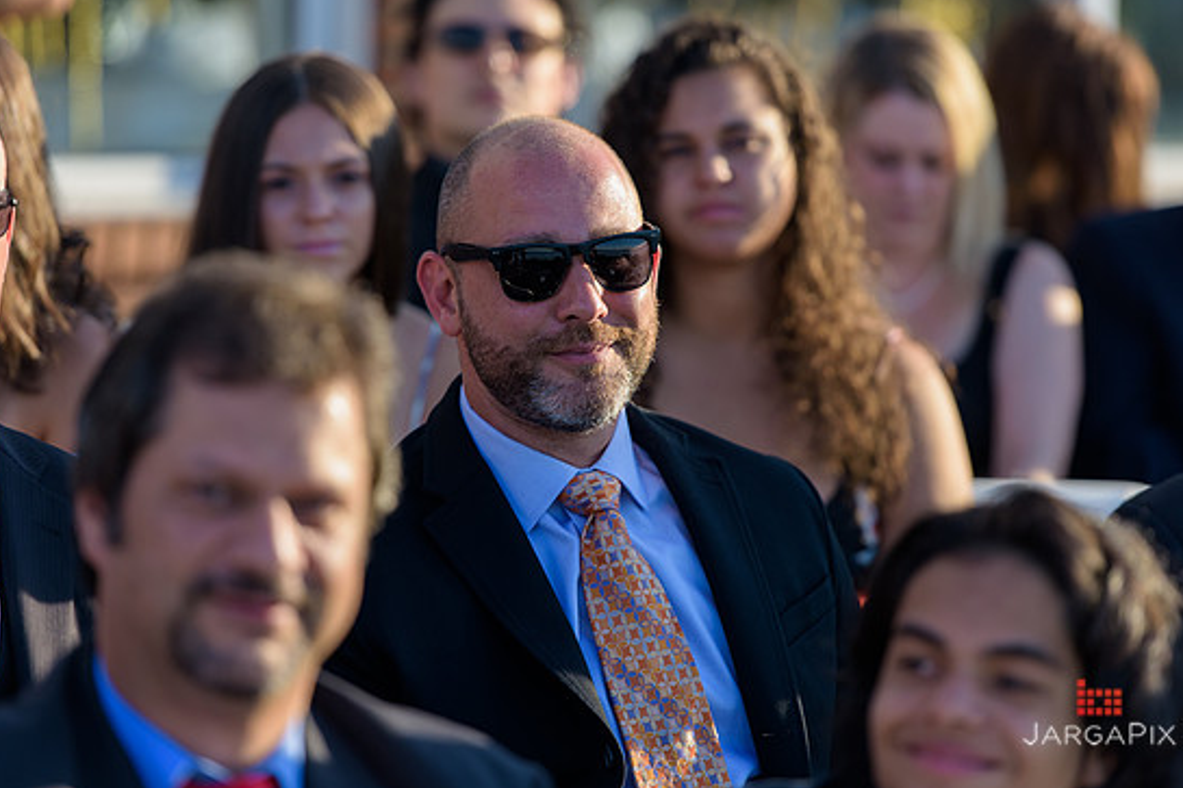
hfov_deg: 10.4
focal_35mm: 197
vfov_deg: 7.0
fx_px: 6471
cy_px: 372
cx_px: 601
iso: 200
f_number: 3.2
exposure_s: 1/800
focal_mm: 185
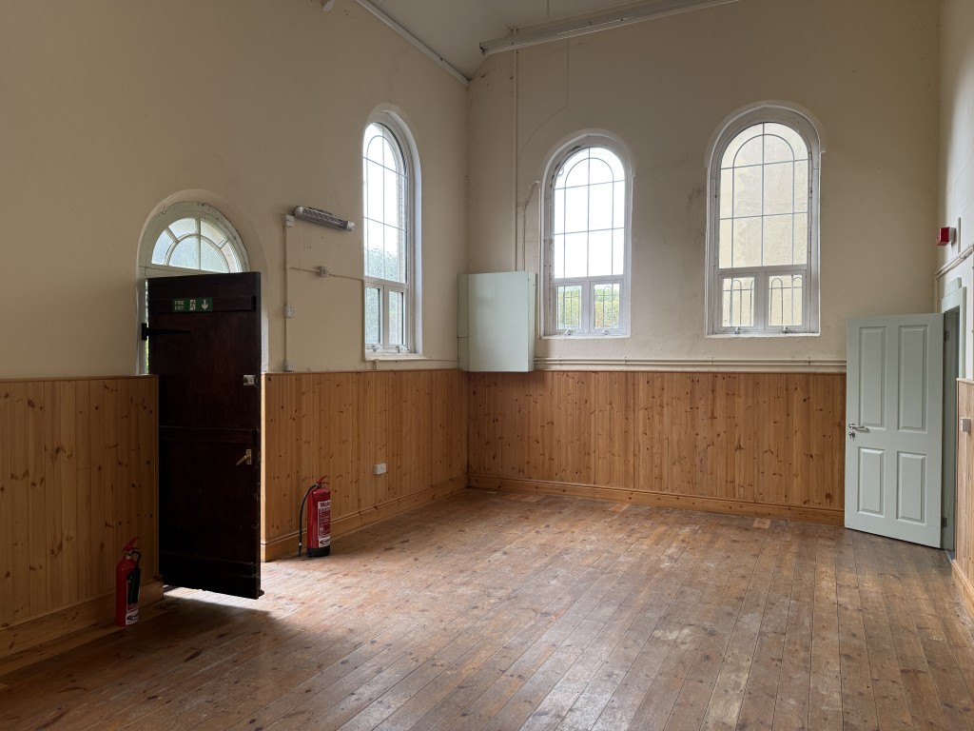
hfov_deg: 71.6
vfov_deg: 56.8
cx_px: 487
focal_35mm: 24
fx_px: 675
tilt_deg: -1.1
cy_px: 366
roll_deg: -0.4
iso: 80
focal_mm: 6.76
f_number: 1.78
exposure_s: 1/121
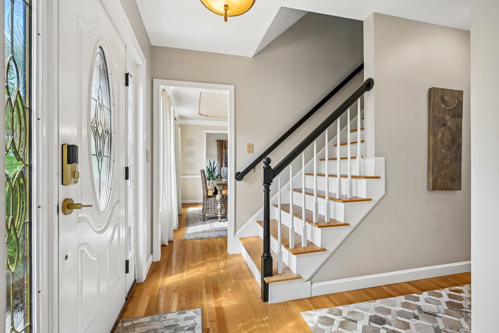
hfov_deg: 96.7
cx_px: 250
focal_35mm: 16
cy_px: 166
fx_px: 222
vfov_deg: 73.7
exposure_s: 1/40
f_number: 8
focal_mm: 16
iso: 400
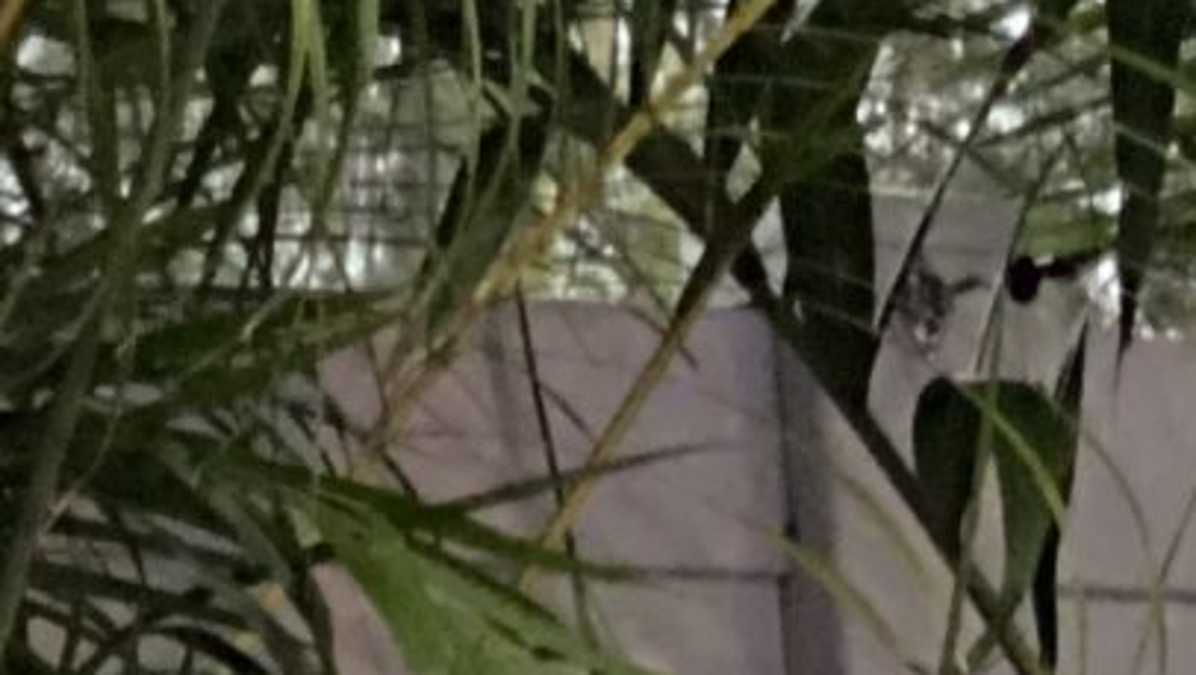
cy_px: 2682
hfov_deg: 5.7
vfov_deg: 3.3
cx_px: 3535
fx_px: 11329
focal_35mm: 357
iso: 800
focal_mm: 6
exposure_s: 1/15
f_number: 2
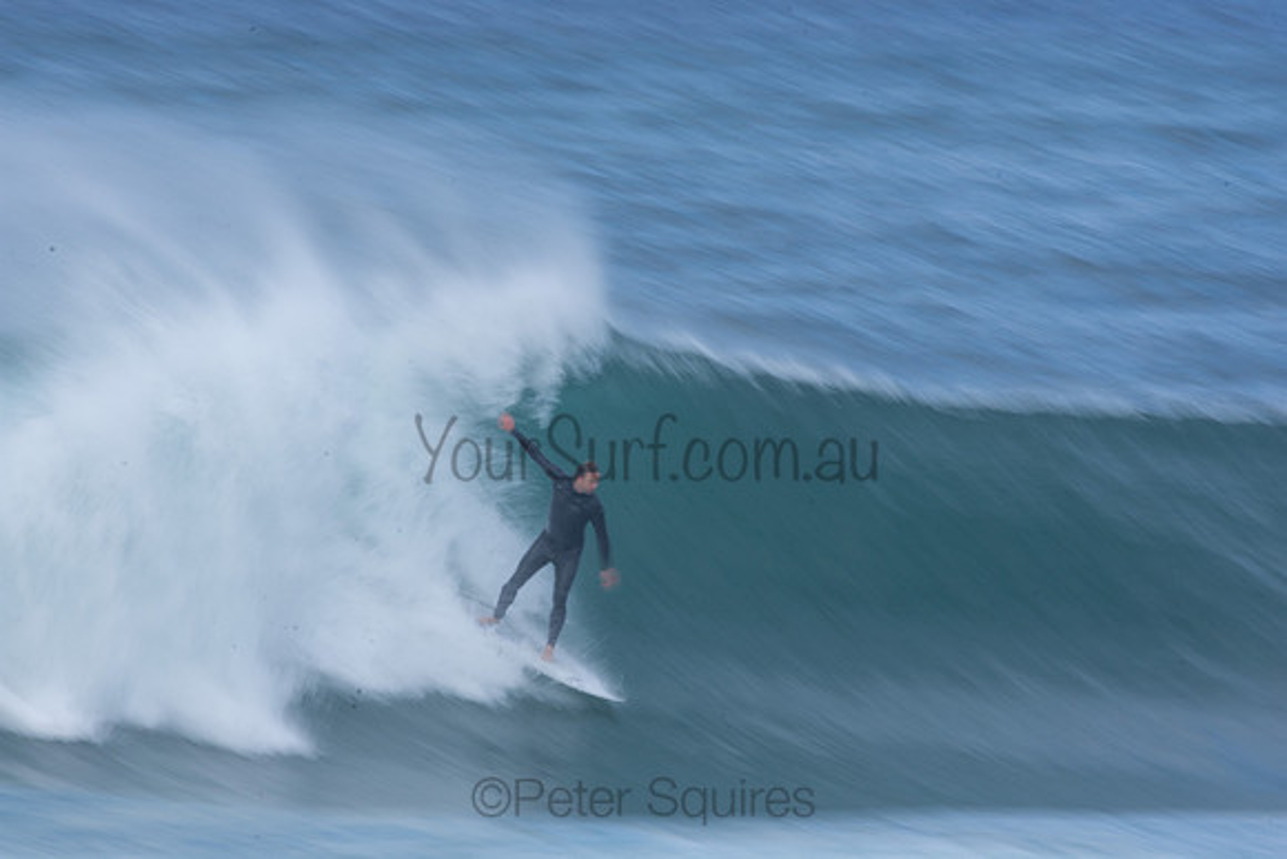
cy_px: 430
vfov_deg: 1.8
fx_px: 26818
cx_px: 644
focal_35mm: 750
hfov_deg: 2.7
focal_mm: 500
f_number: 25
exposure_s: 1/20
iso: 100
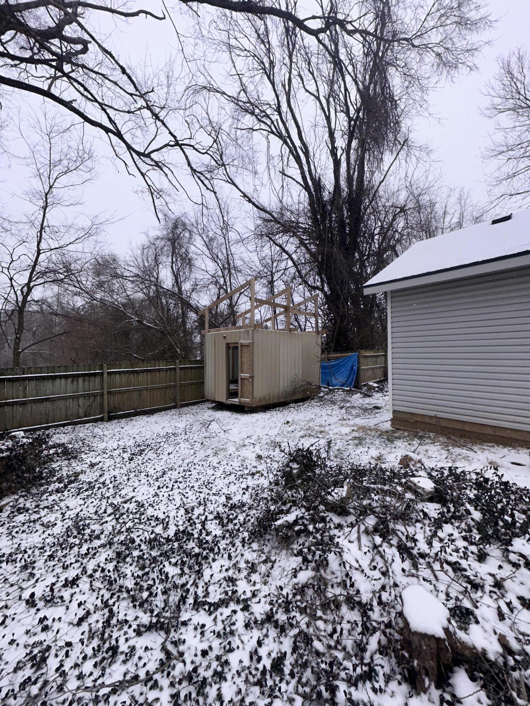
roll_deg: +0.1
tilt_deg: +3.5
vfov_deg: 102.1
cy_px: 353
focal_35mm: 14
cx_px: 265
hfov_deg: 85.7
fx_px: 286
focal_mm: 2.22
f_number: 2.2
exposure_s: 1/1795
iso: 32
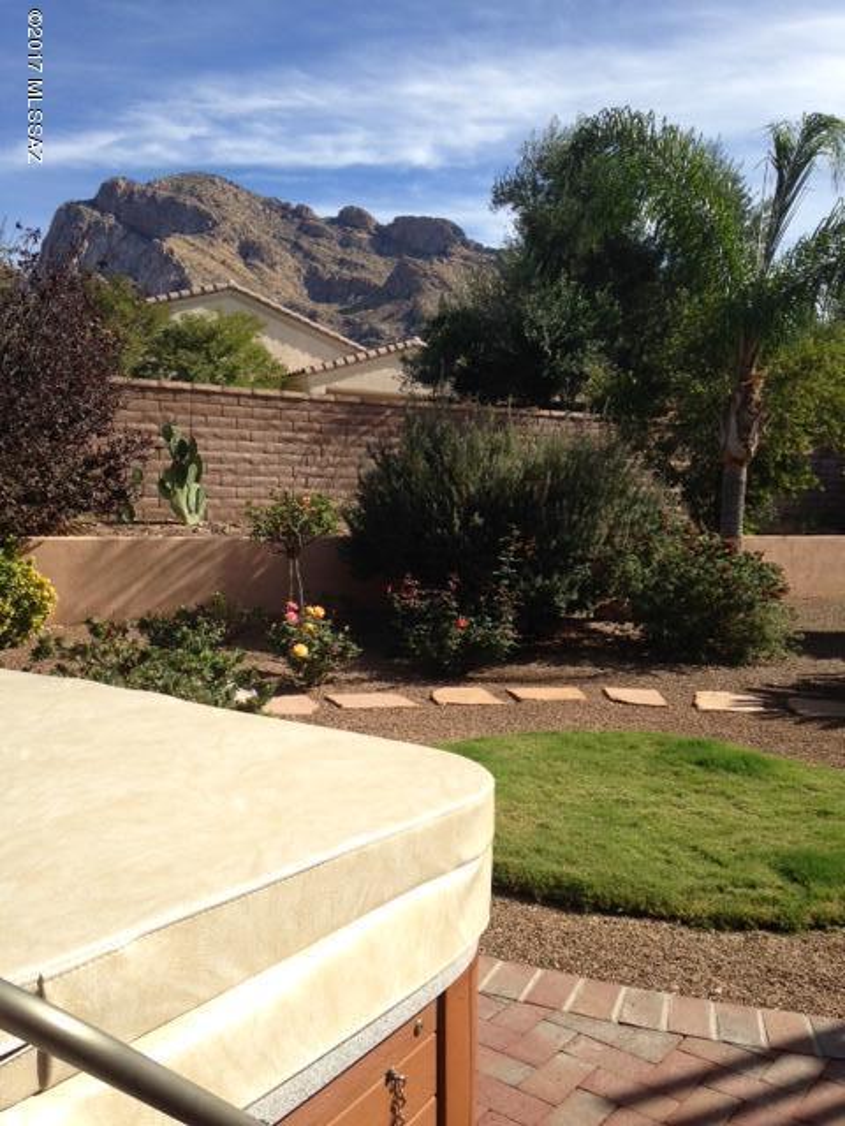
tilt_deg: -4.2
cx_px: 422
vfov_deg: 55.4
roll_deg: -2.0
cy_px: 563
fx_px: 1074
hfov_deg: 42.9
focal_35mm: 33
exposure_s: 1/1323
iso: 50
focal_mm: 4.12
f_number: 2.4
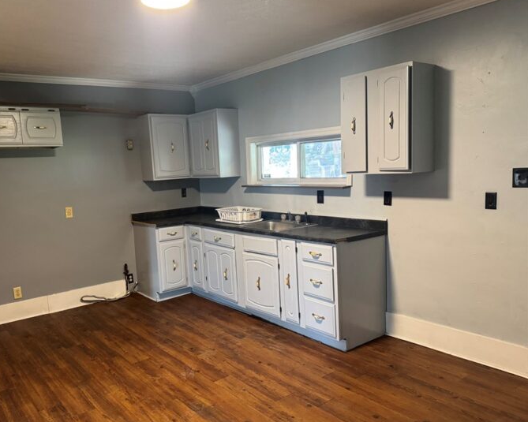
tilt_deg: -7.6
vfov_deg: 51.5
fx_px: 437
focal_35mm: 28
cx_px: 217
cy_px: 218
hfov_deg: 61.8
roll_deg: +2.8
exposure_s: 1/60
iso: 500
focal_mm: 6.76
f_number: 1.78
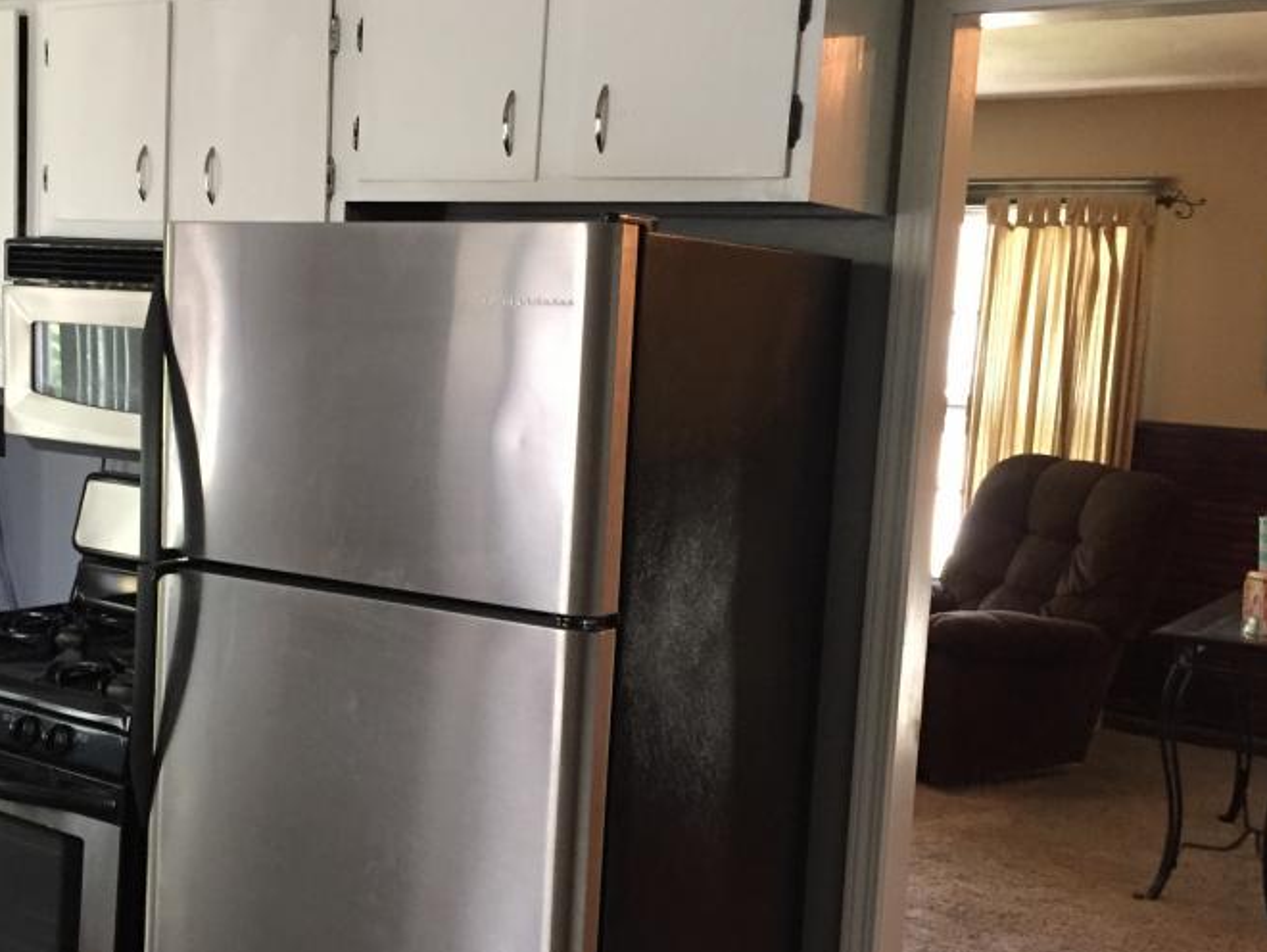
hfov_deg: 41.5
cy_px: 521
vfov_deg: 32.2
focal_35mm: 45
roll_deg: -2.5
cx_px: 424
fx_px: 1648
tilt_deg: -7.6
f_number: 2.2
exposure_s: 1/30
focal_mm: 4.15
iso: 200
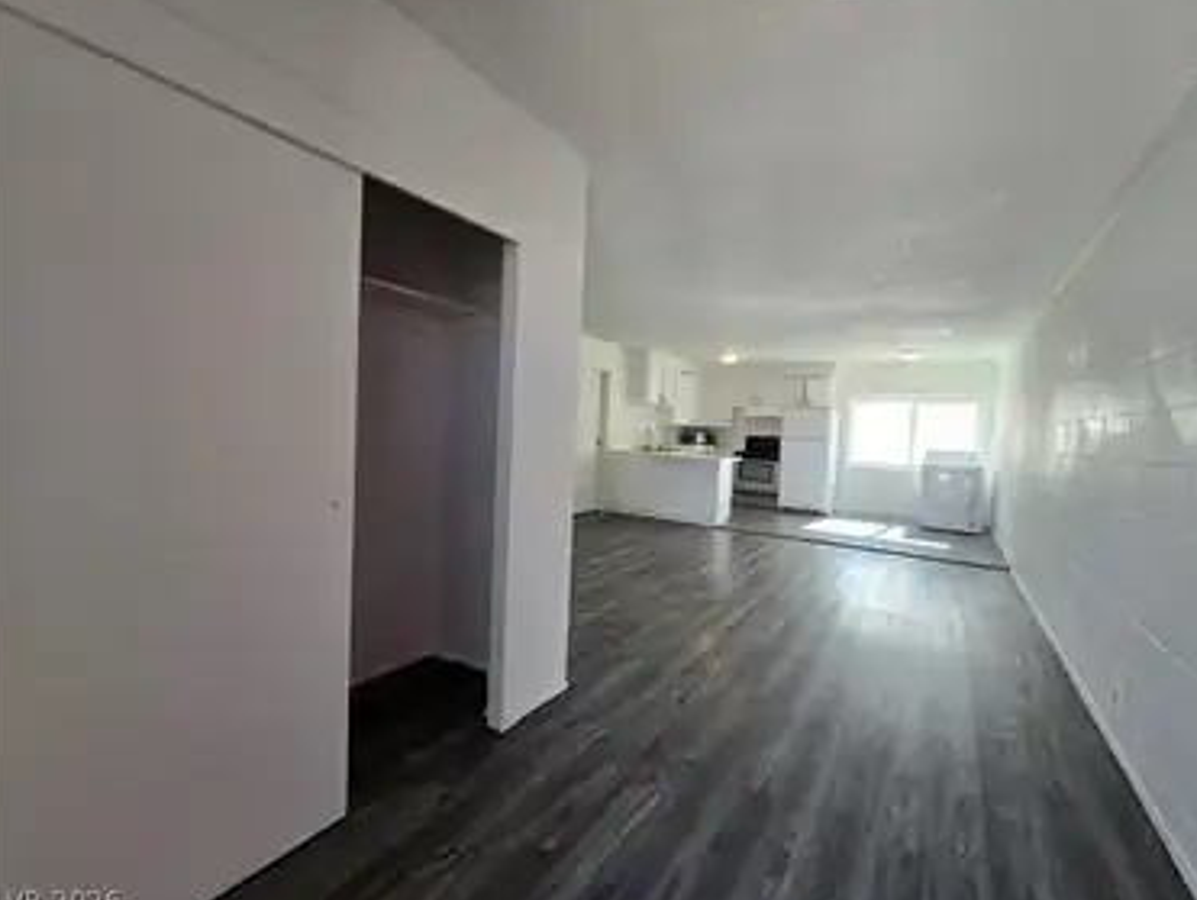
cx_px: 629
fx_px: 485
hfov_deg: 101.9
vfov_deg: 85.8
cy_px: 439
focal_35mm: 14
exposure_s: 1/60
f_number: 2.2
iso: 64
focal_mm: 1.7
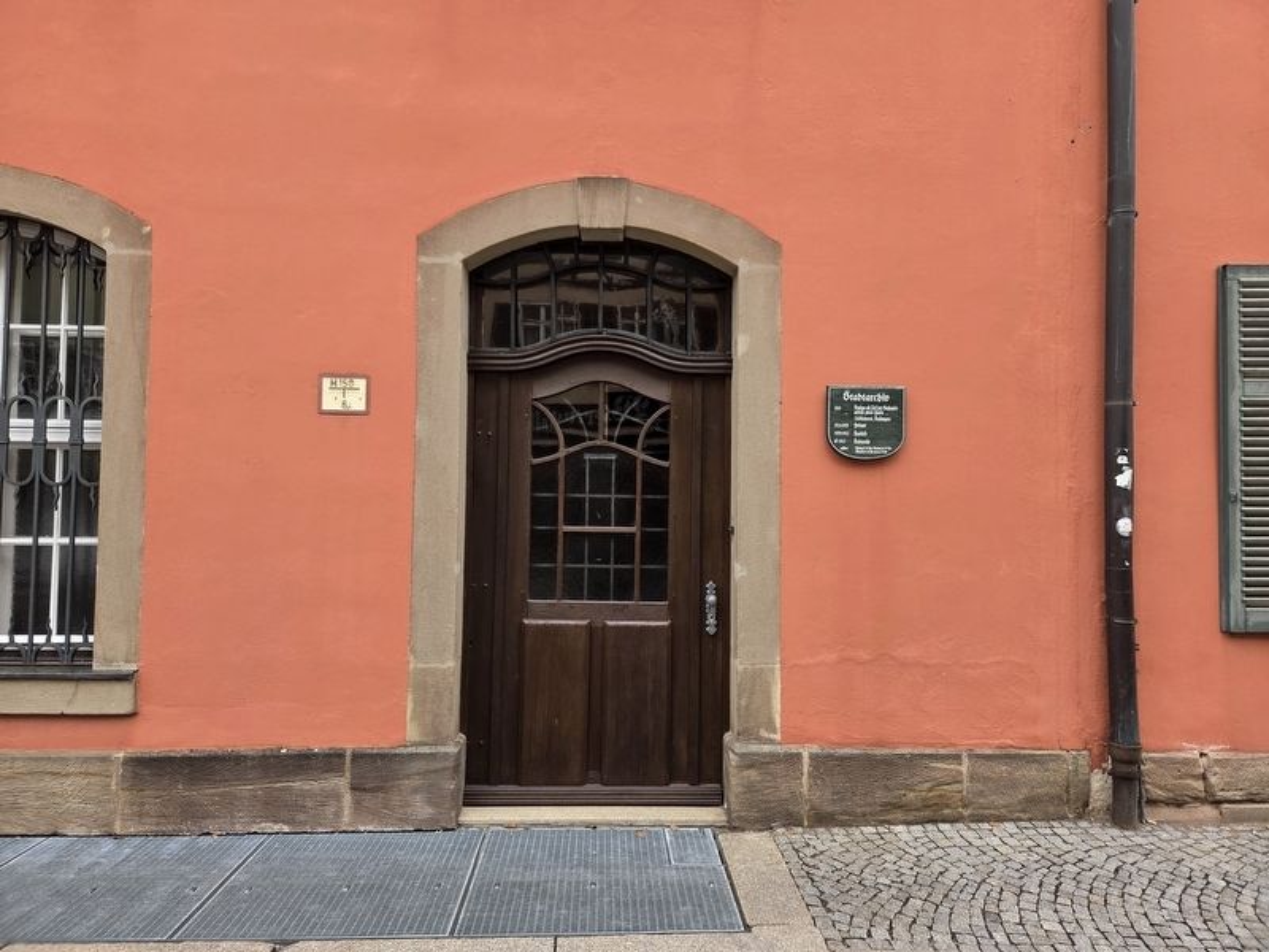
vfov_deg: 58.9
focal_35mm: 23
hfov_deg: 73.9
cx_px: 634
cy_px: 476
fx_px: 843
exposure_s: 1/790
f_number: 1.8
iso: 80
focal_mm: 5.4
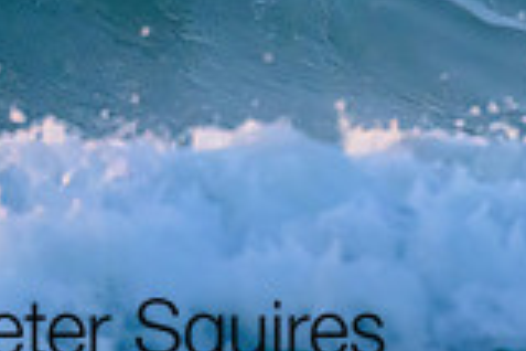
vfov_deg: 0.5
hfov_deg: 0.7
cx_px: 129
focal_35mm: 2926
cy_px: -220
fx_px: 42749
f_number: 11
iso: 6400
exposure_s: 1/1250
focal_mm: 800
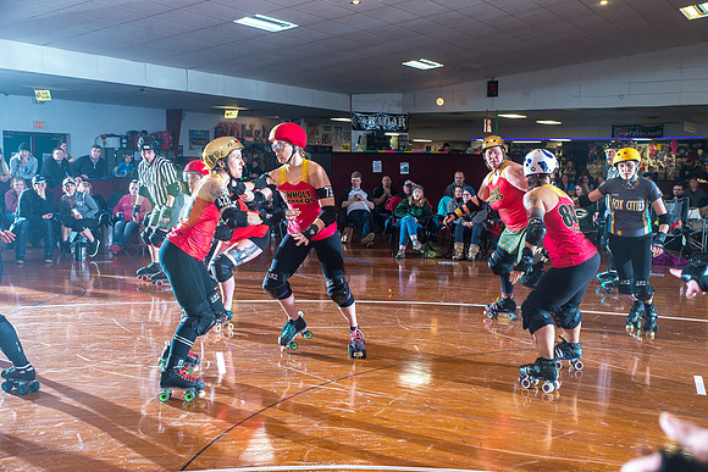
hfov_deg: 50.7
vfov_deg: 35.1
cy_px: 236
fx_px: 747
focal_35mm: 38
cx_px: 354
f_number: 5.6
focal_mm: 38
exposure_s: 1/160
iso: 800
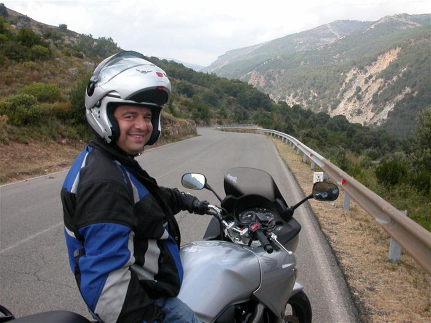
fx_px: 461
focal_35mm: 37
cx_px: 216
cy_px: 162
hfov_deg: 50.1
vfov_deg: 38.7
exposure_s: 1/351
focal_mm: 5.6
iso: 100
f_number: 4.5
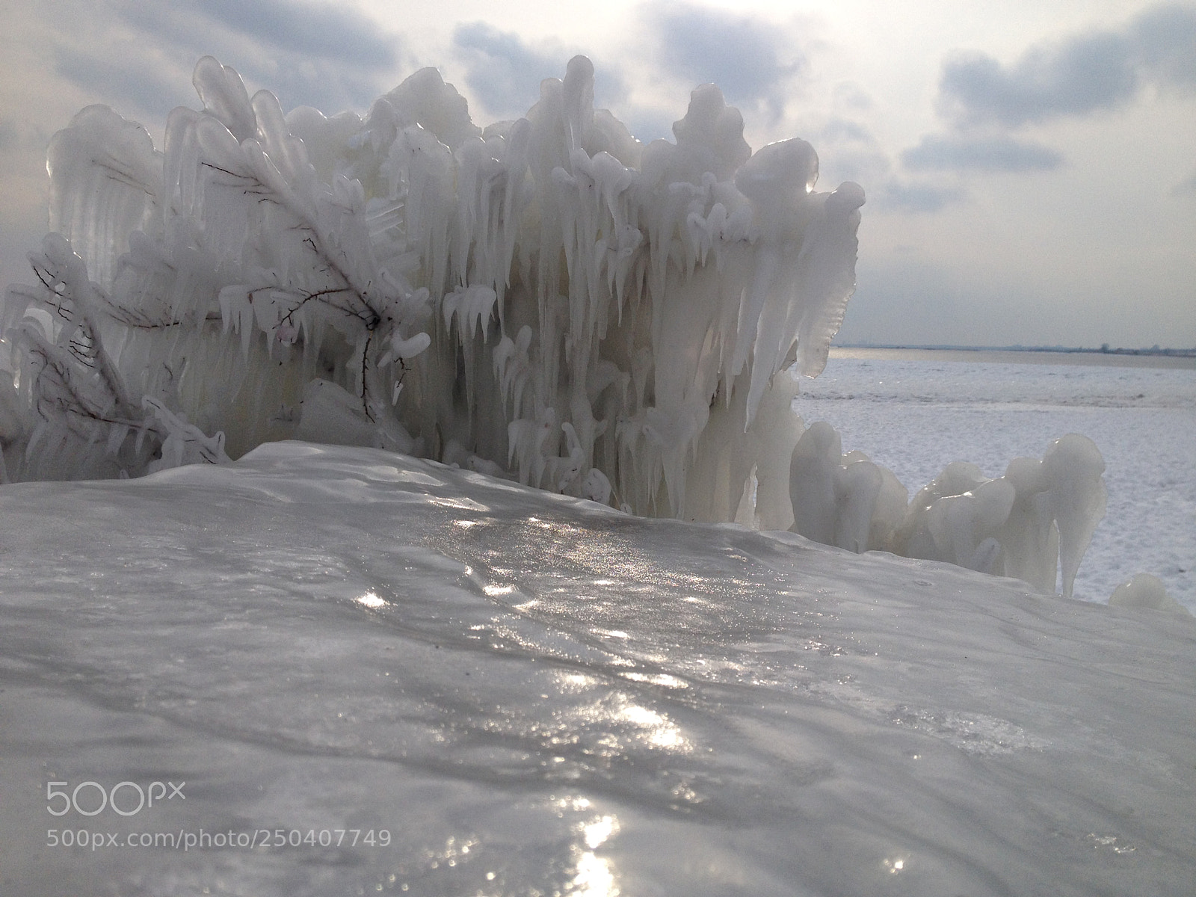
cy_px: 448
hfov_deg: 52.6
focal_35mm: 35
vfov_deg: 40.7
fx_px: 1209
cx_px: 598
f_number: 2.4
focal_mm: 4.28
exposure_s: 1/3067
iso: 50
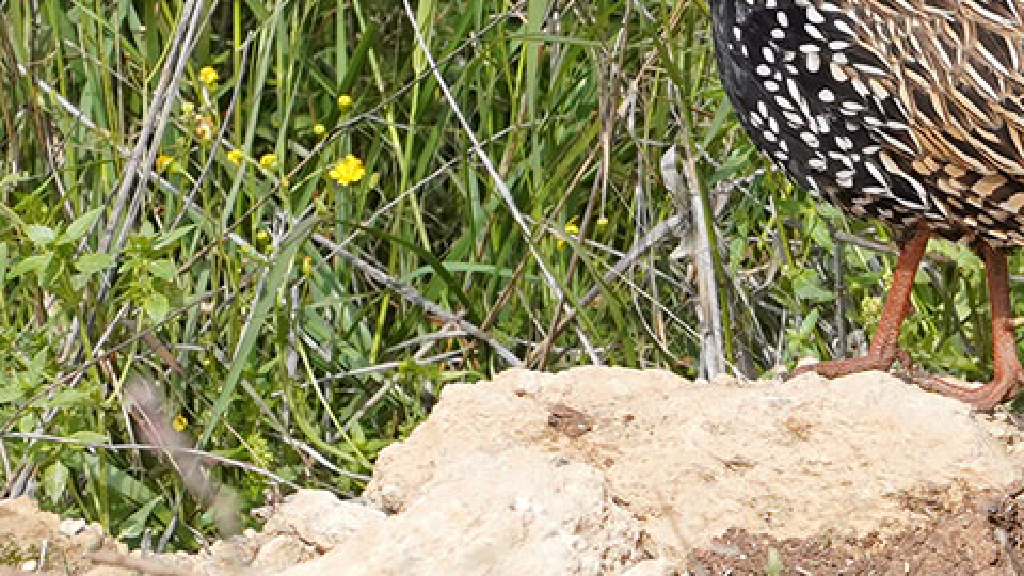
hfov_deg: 1.0
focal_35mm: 2063
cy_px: -4
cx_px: 779
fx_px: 56015
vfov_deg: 0.6
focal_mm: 600
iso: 400
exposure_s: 1/1000
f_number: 8
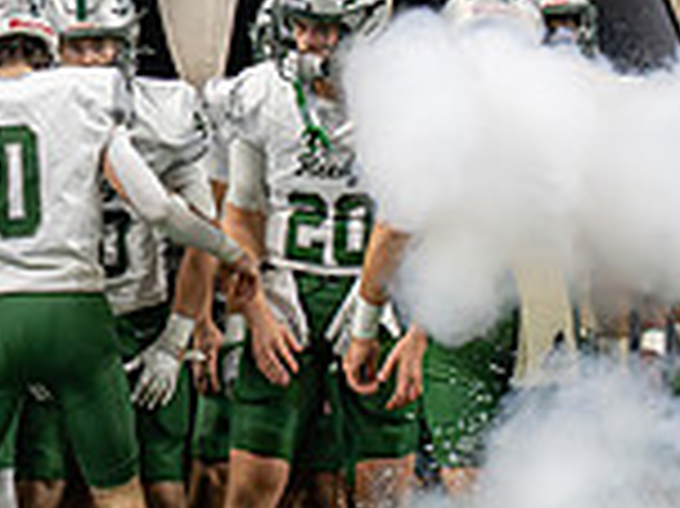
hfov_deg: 5.4
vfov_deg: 4.1
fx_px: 7145
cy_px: 134
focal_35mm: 364
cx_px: 5
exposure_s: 1/1000
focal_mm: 70
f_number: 4
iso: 5000
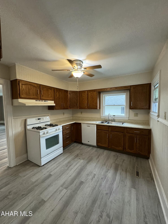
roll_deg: +0.4
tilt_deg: -4.5
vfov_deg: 102.1
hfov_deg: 85.7
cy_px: 112
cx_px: 84
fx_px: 91
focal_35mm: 14
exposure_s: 1/60
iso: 250
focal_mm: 2.22
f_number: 2.2
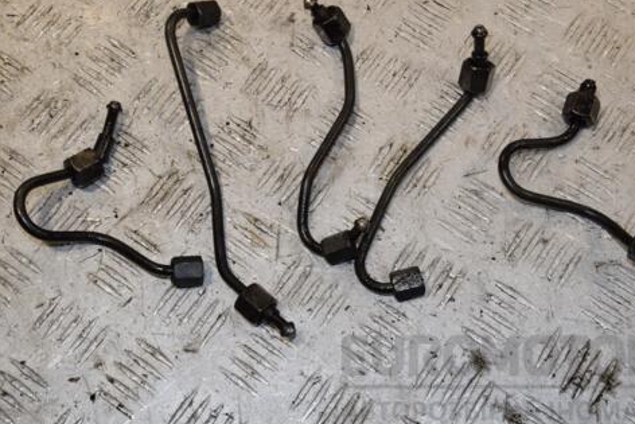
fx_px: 1076
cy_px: 176
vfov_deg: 22.3
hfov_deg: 32.9
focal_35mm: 61
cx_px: 316
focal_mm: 32
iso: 800
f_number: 10
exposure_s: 1/200
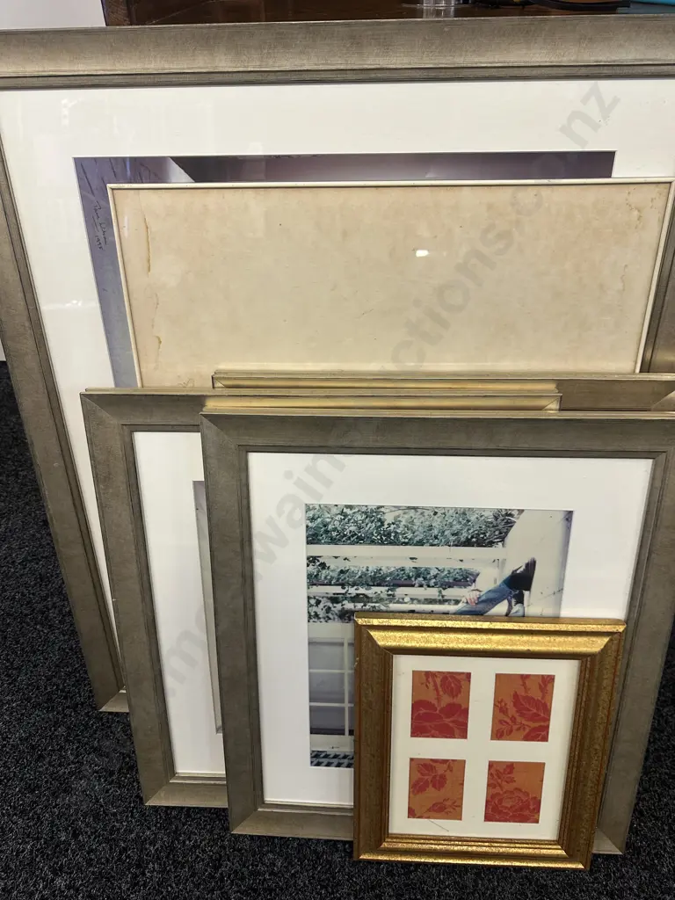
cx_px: 338
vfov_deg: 71.6
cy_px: 450
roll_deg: +0.6
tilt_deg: -39.2
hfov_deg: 56.8
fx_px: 624
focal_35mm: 24
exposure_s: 1/100
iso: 160
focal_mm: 6.86
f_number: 1.78
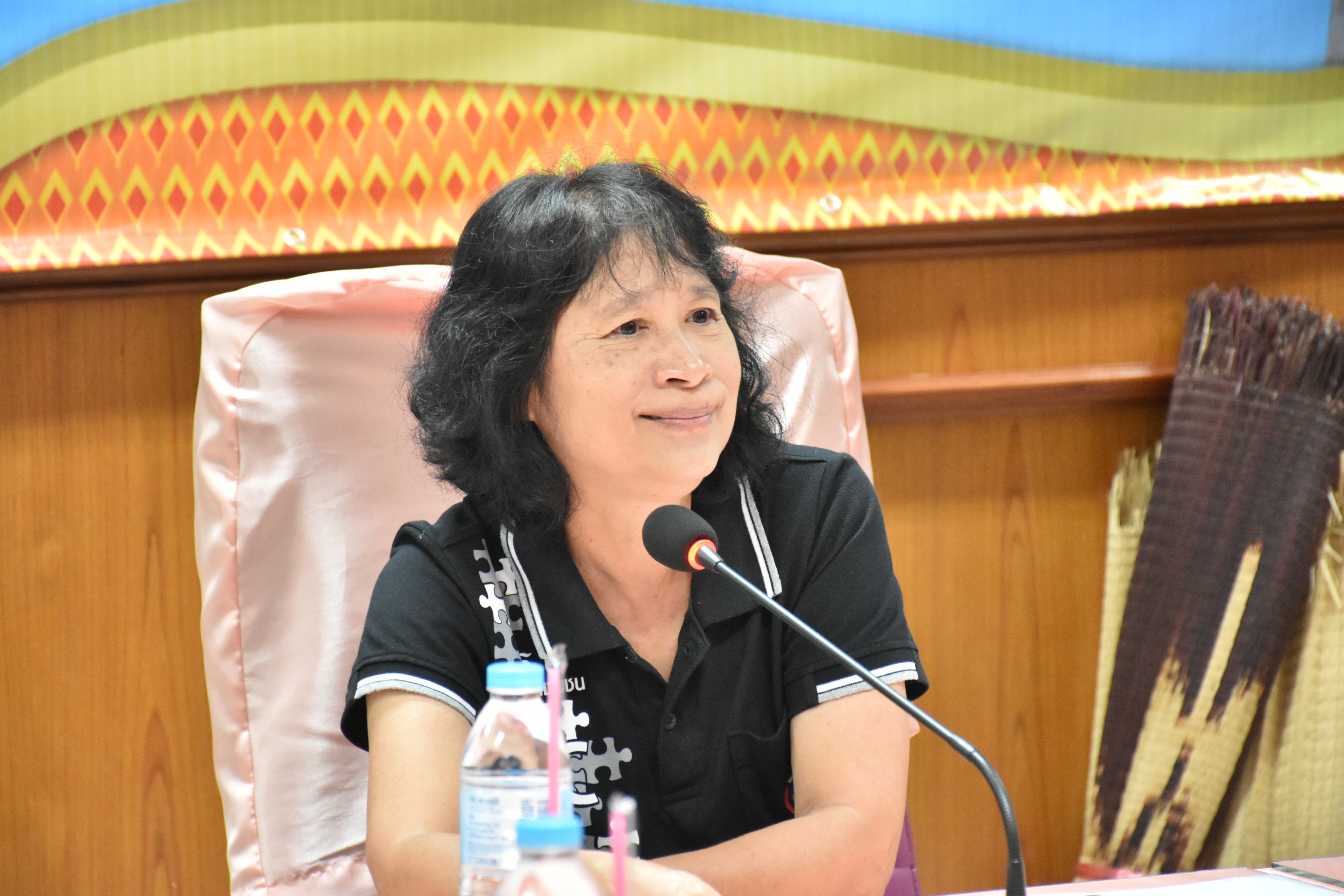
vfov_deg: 8.2
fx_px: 6272
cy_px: 448
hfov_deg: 12.2
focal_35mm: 168
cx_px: 672
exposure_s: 1/50
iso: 2500
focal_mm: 112
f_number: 5.6
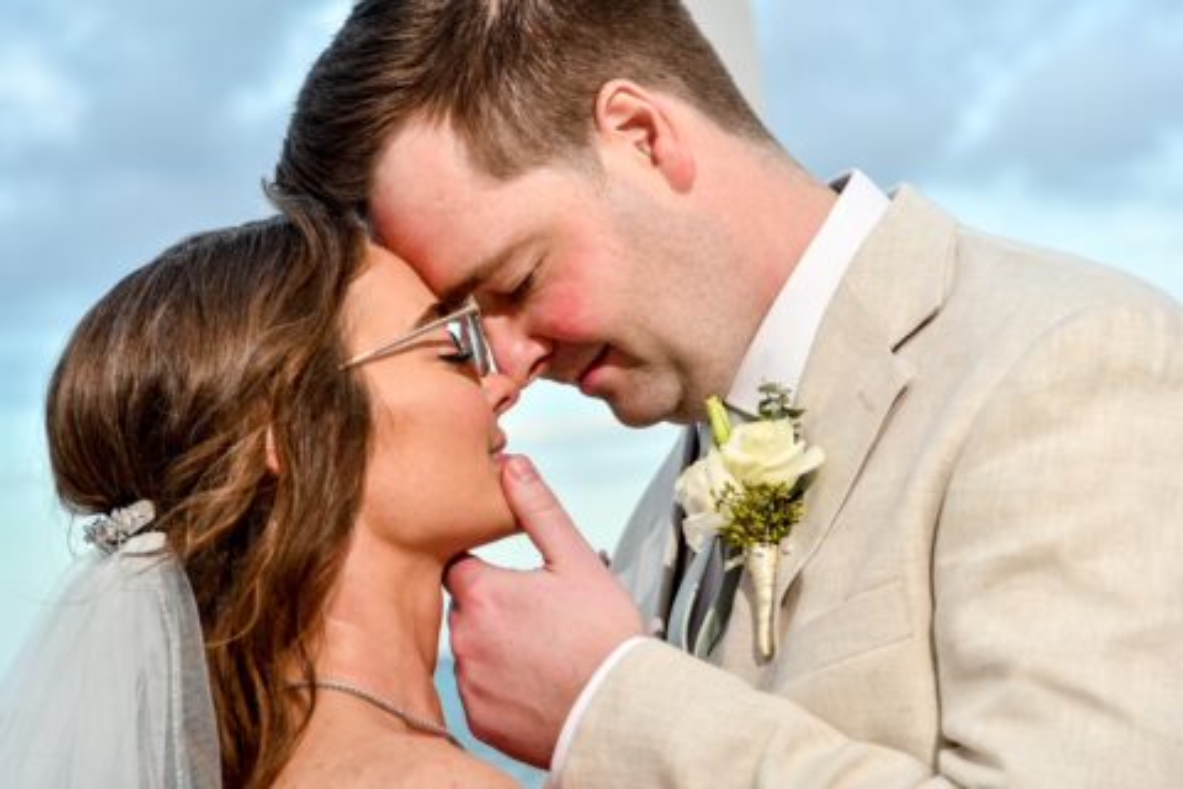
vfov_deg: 18.2
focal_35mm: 75
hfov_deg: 27.0
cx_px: 592
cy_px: 394
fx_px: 2464
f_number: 4
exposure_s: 1/800
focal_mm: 50
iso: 400
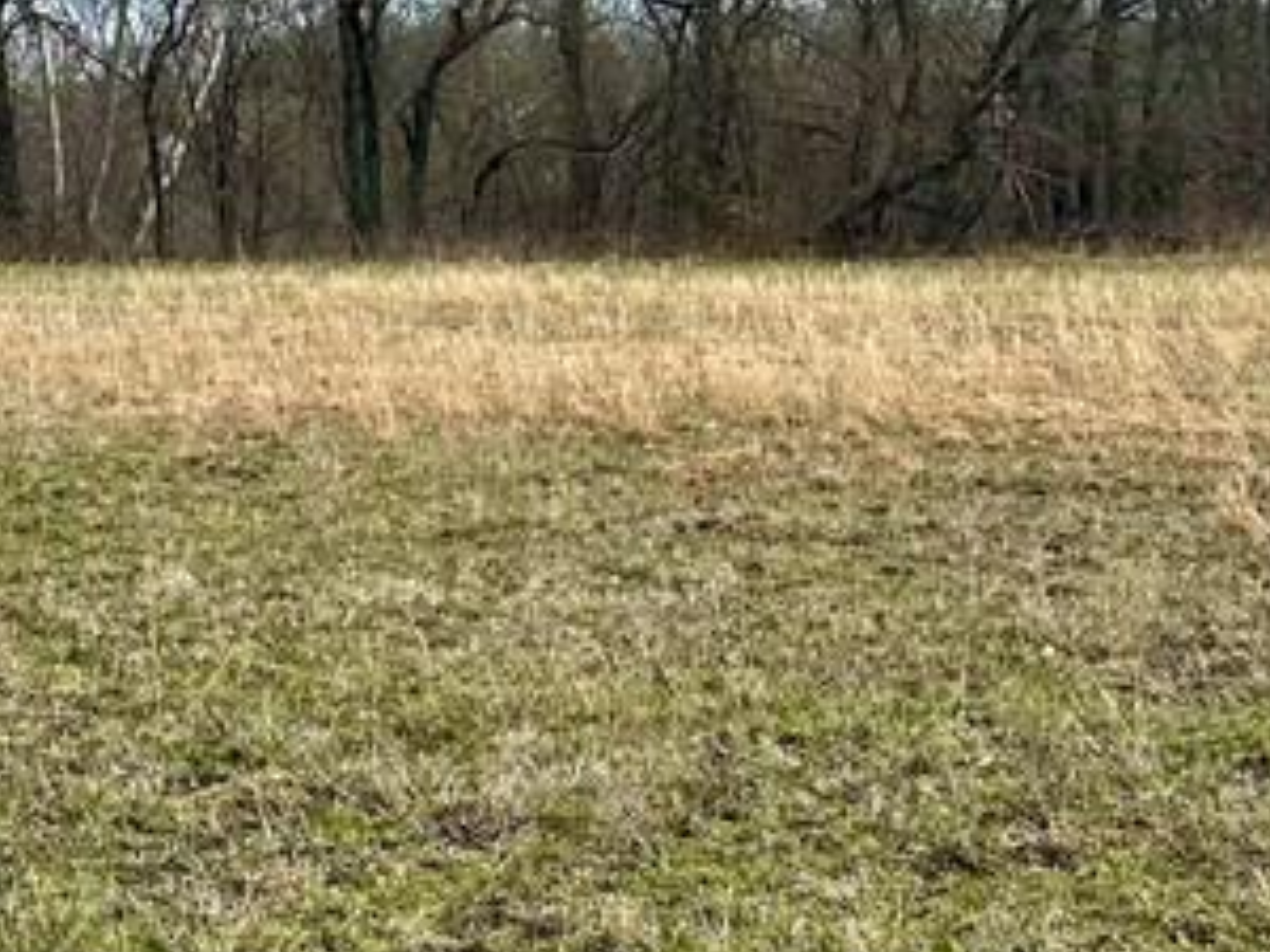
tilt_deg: +1.5
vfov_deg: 17.8
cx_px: 576
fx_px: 3008
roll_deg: +1.3
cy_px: 127
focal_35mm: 82
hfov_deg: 23.8
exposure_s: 1/7576
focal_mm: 6.86
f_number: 1.78
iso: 80
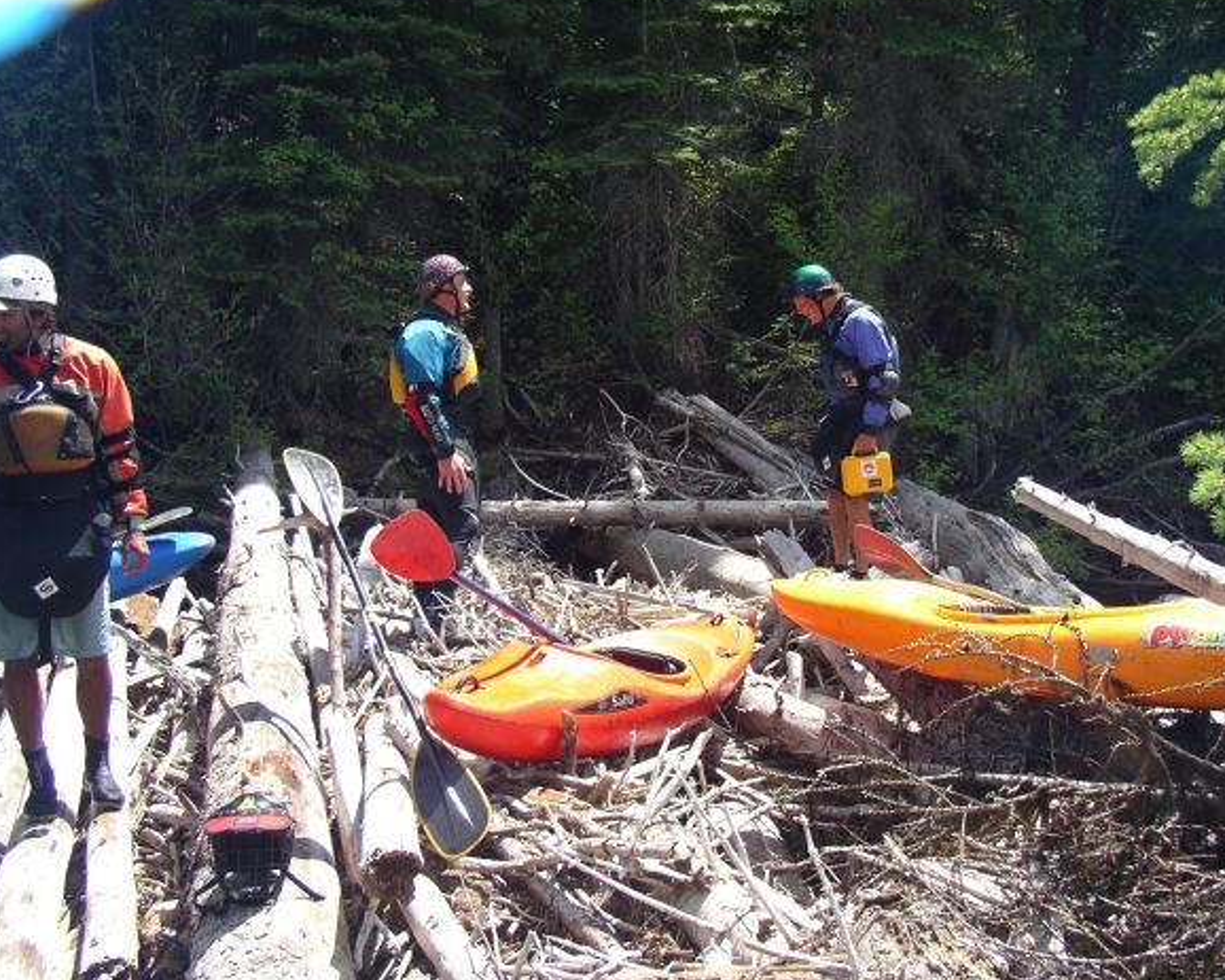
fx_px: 1450
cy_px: 477
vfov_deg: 37.3
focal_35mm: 40
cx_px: 665
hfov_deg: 45.8
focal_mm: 5.7
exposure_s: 1/320
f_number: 2.8
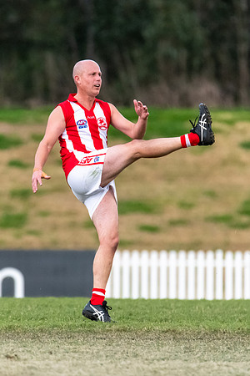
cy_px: 204
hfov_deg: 1.4
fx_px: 10603
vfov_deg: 2.0
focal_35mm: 1018
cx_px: 107
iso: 4000
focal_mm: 600
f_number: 6.3
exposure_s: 1/1600
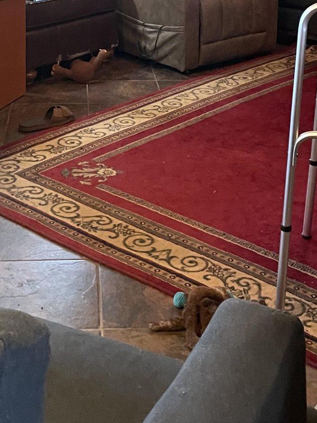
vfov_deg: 25.4
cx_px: 120
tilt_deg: -4.8
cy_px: -81
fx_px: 843
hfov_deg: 21.3
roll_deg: -1.2
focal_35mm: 69
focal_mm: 4.2
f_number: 1.6
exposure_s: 1/60
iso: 400
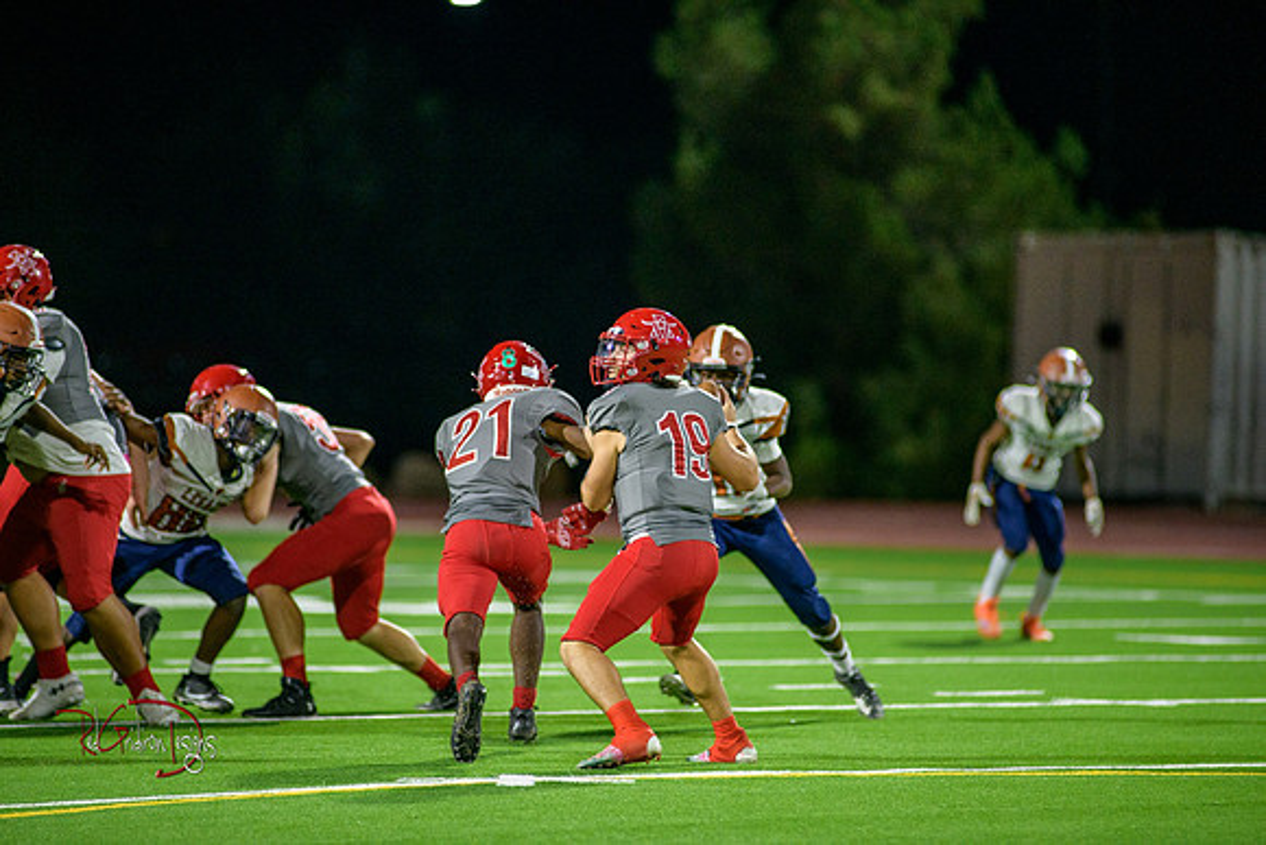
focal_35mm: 300
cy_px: 422
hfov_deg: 6.9
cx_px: 633
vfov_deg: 4.6
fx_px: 10552
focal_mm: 300
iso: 2000
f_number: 2.8
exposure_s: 1/500
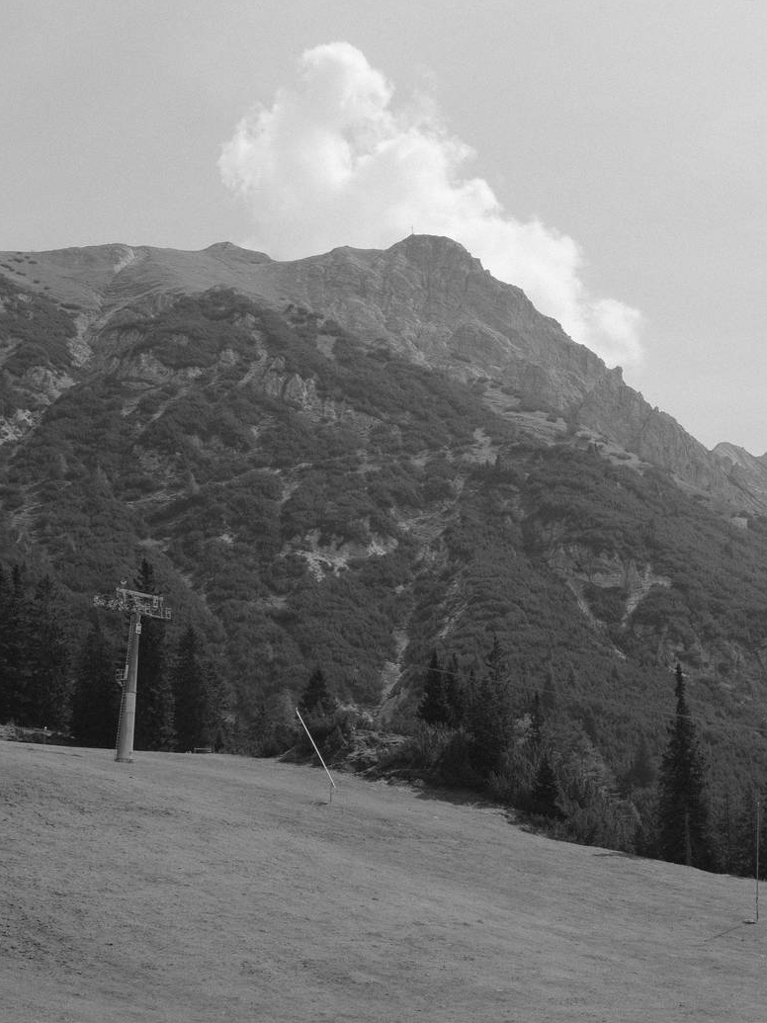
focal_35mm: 55
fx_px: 1625
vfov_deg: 34.9
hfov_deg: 25.4
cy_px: 500
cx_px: 737
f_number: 11
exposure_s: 1/350
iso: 640
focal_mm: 24.7
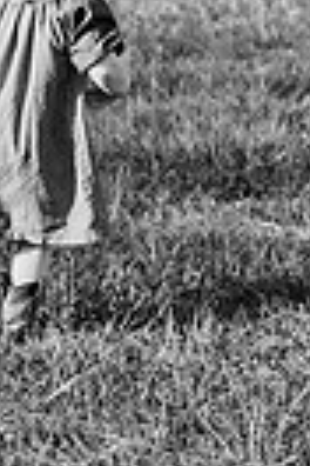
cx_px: -11
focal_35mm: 171
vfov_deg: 11.8
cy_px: -35
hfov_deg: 8.0
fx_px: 2209
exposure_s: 1/1250
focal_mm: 50
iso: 200
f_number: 2.8
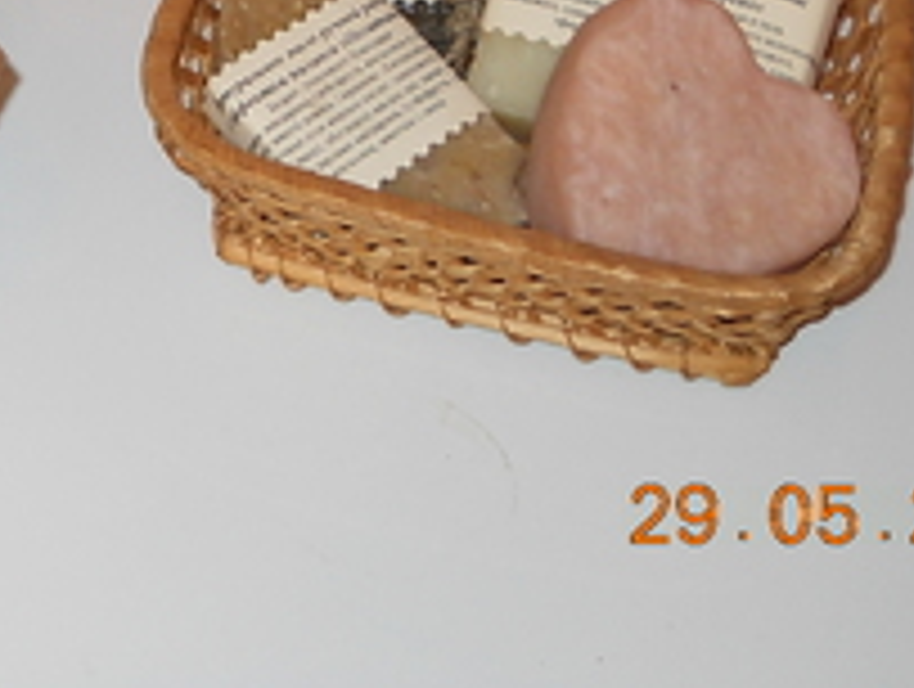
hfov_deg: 17.2
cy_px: -223
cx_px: -36
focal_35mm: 111
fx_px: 2936
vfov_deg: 12.9
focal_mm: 6.72
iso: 80
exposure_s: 1/30
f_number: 3.1
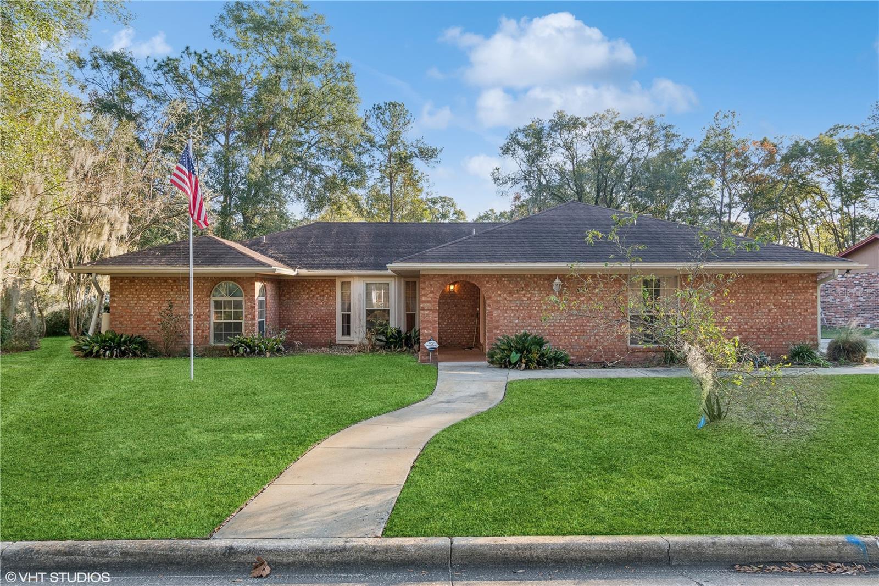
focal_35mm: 24
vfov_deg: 53.1
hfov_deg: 73.8
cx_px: 440
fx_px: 586
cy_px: 293
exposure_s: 1/80
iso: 200
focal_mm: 16
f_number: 8
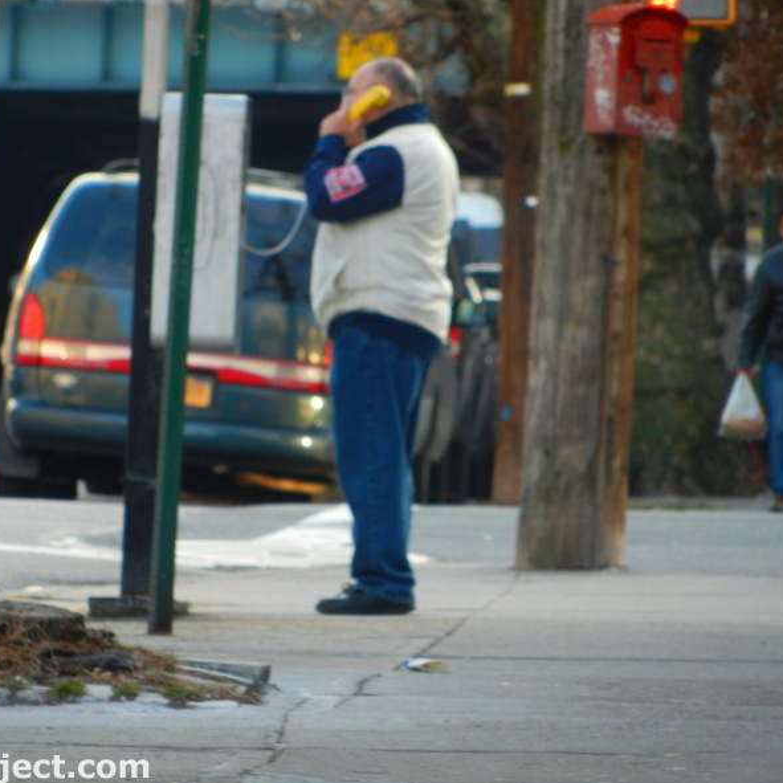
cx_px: 277
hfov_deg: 3.3
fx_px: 13640
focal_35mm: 533
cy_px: 391
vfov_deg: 3.3
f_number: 5.9
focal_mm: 81
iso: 180
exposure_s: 1/60
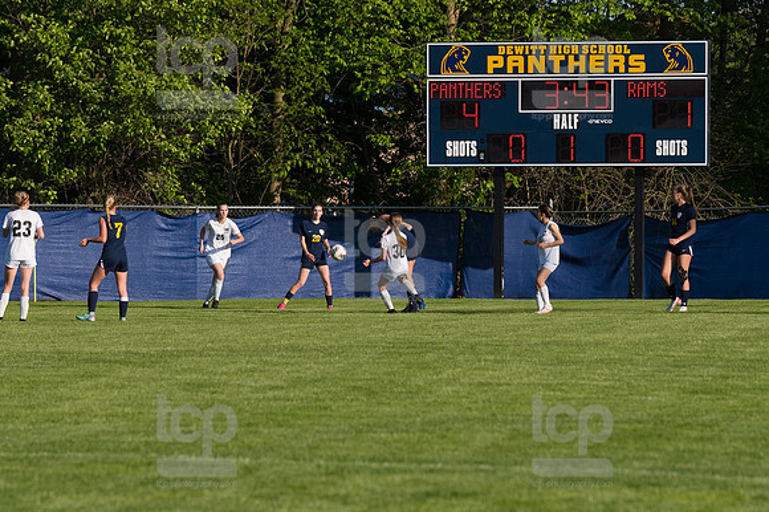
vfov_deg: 4.6
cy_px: 256
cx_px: 384
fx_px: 6404
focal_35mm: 300
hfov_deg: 6.9
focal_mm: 200
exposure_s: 1/1600
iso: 250
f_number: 5.6
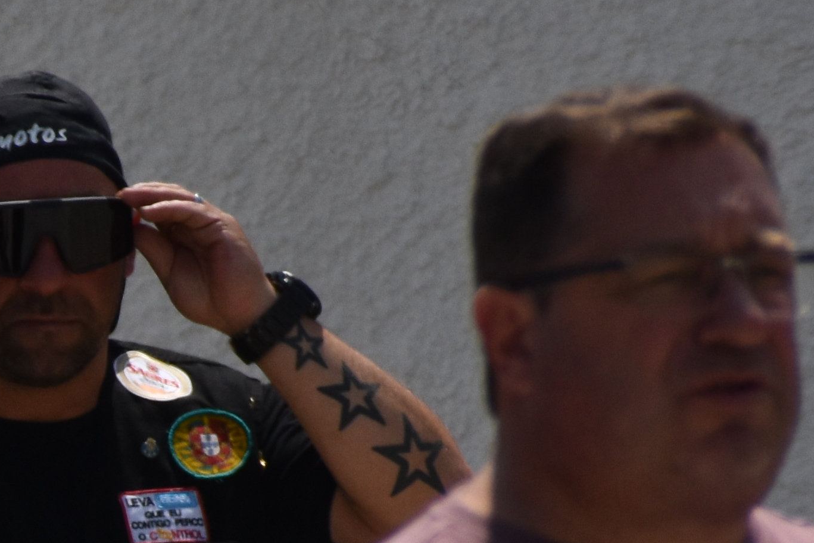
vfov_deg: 0.7
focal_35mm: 1975
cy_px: 529
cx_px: -328
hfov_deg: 1.0
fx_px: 44648
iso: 360
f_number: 8
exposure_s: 1/2000
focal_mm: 300
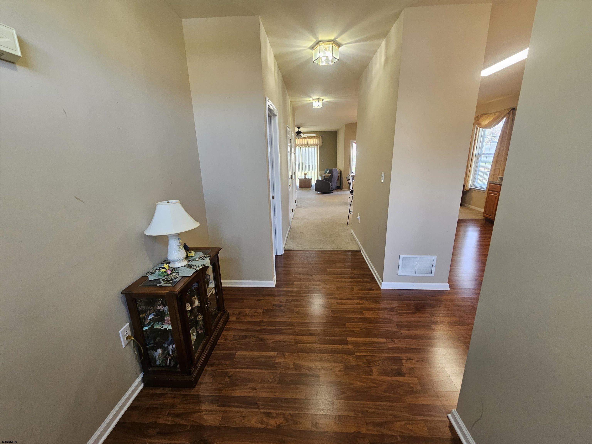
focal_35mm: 13
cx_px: 296
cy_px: 222
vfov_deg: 89.9
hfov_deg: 106.2
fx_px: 222
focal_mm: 2.2
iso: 160
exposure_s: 1/60
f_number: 2.2
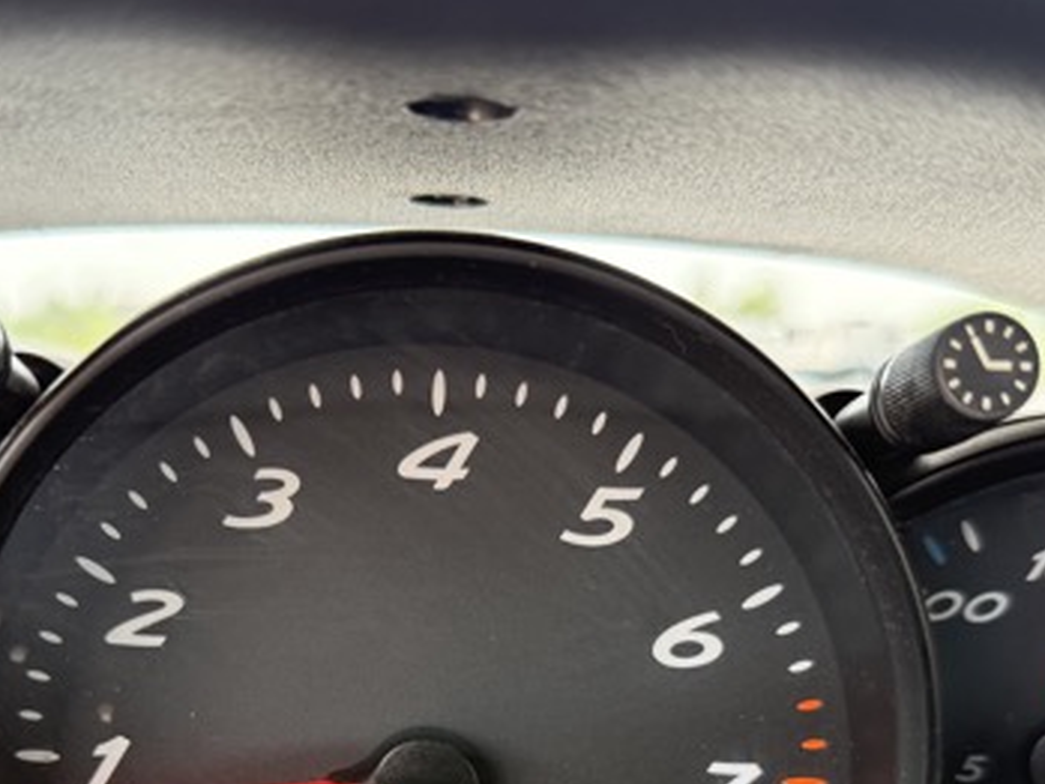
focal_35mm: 55
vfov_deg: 25.6
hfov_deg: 34.9
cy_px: 724
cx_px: 452
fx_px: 1661
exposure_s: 1/234
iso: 200
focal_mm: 6.76
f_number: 1.78
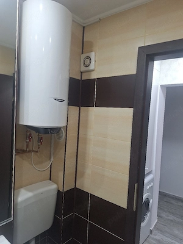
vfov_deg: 73.9
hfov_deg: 58.9
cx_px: 92
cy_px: 122
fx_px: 162
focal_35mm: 23
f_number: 1.8
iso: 64
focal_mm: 5.54
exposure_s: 1/50
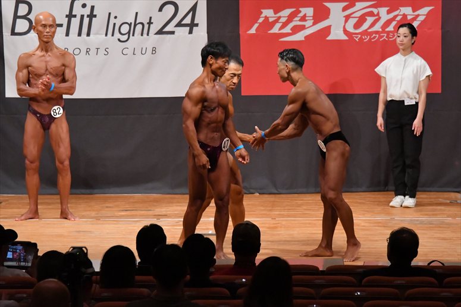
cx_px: 230
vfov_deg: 6.8
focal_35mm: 202
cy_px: 154
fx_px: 2585
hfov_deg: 10.2
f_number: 5.6
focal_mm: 135
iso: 8000
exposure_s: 1/400
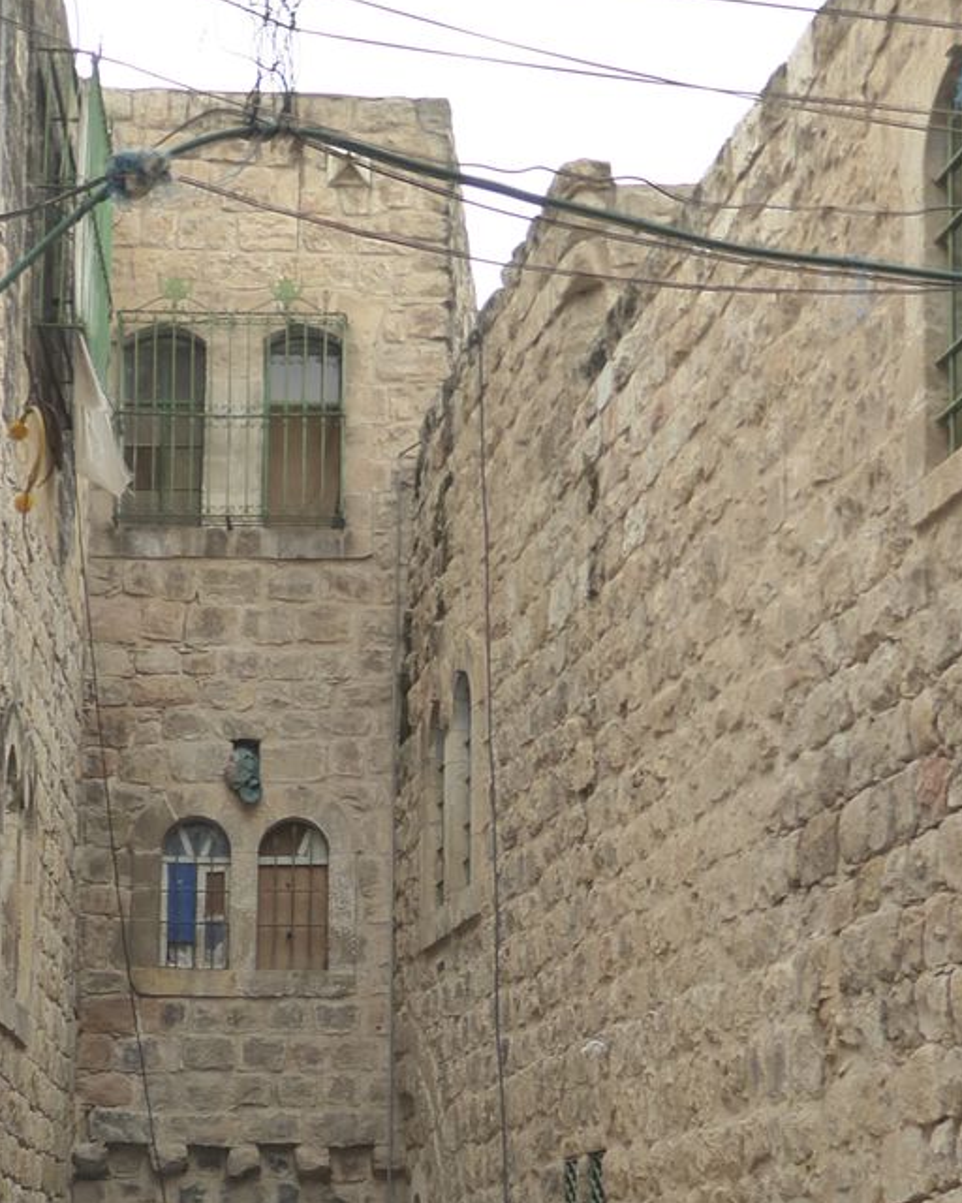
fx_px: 2954
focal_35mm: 83
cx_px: 331
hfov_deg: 18.5
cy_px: 1030
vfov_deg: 22.6
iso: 160
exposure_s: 1/200
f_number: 3.6
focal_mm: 5.8
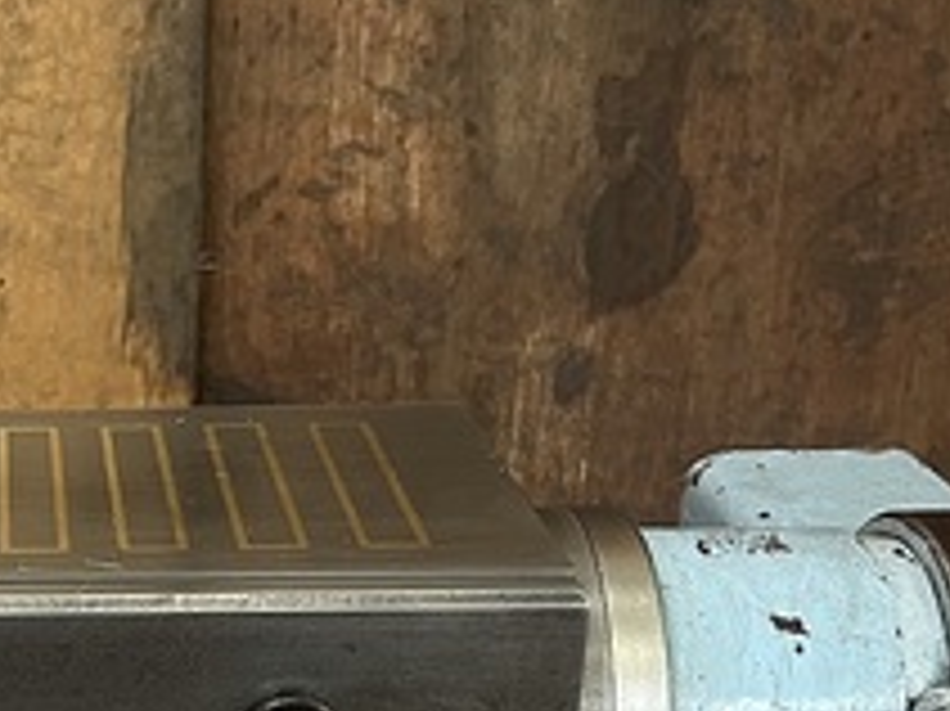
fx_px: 2167
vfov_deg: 18.1
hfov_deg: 23.3
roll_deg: +2.2
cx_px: -81
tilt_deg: -25.9
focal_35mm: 79
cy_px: 729
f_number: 1.6
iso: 200
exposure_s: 1/60
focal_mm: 5.1
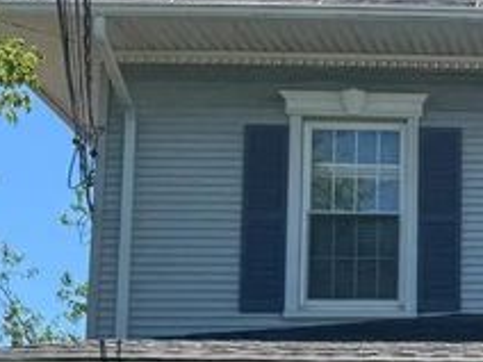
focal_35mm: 116
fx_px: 1619
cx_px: 795
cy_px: 426
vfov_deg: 12.5
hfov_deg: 15.2
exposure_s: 1/2959
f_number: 1.78
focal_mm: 6.76
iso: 80
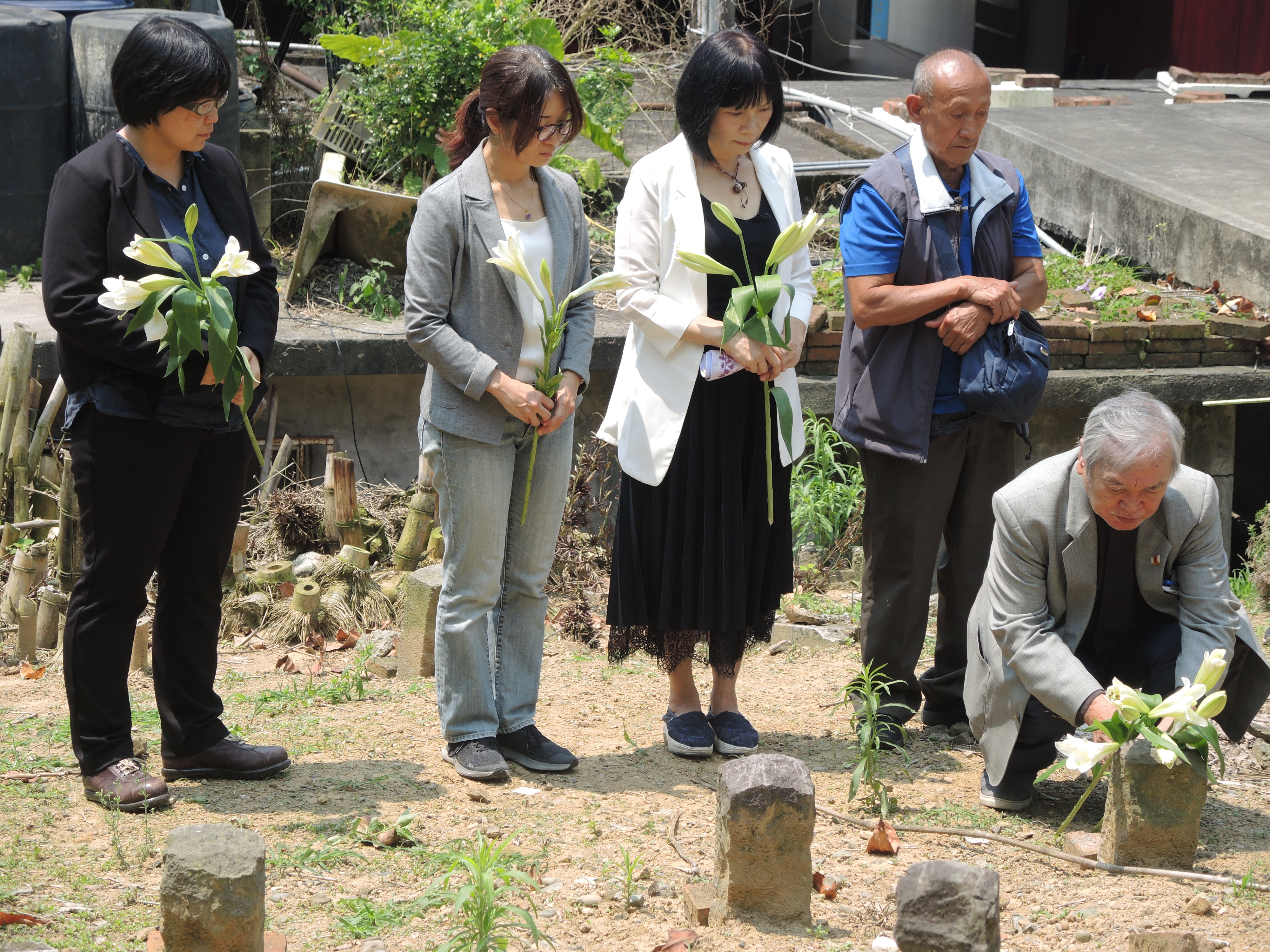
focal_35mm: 105
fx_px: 3852
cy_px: 476
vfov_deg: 14.1
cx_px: 635
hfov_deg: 18.7
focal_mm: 22.1
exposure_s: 1/400
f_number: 3.5
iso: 80
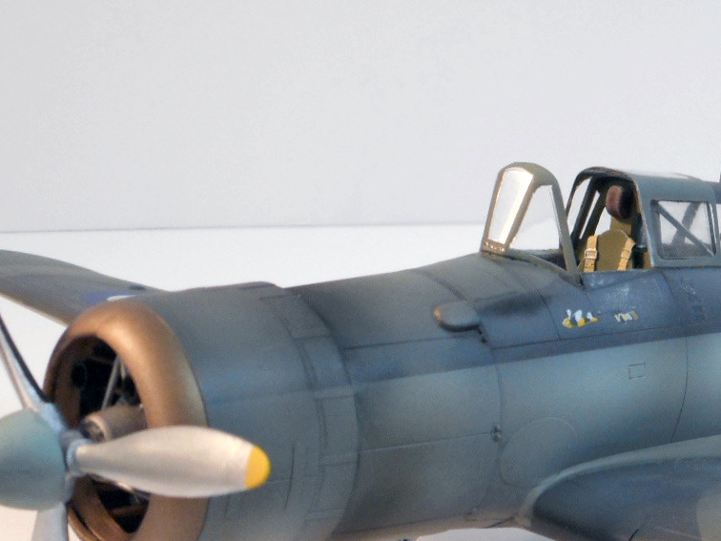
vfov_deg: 19.8
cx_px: 680
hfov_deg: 26.0
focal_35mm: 72
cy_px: 555
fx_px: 1500
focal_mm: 6
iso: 200
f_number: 4.2
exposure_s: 1/30
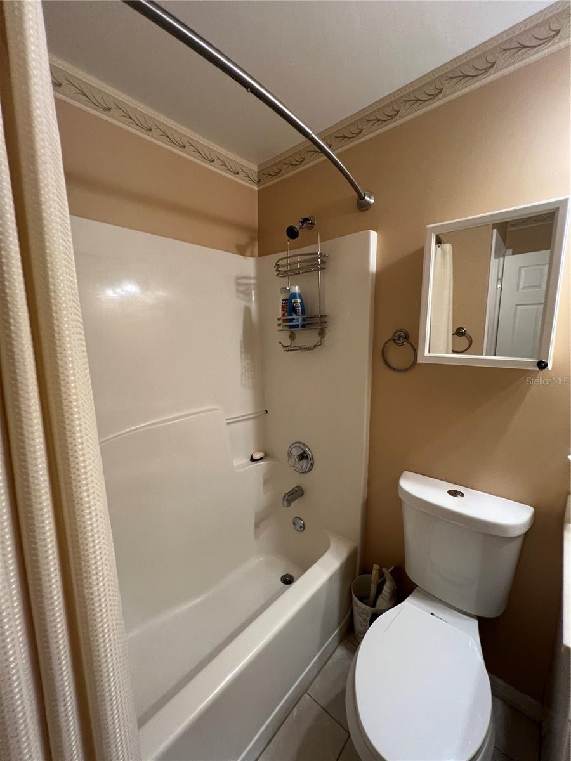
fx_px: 286
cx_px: 286
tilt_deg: -8.5
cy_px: 380
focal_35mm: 13
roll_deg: +0.0
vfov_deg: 106.2
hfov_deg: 89.9
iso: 160
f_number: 1.8
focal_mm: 1.57
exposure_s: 1/120
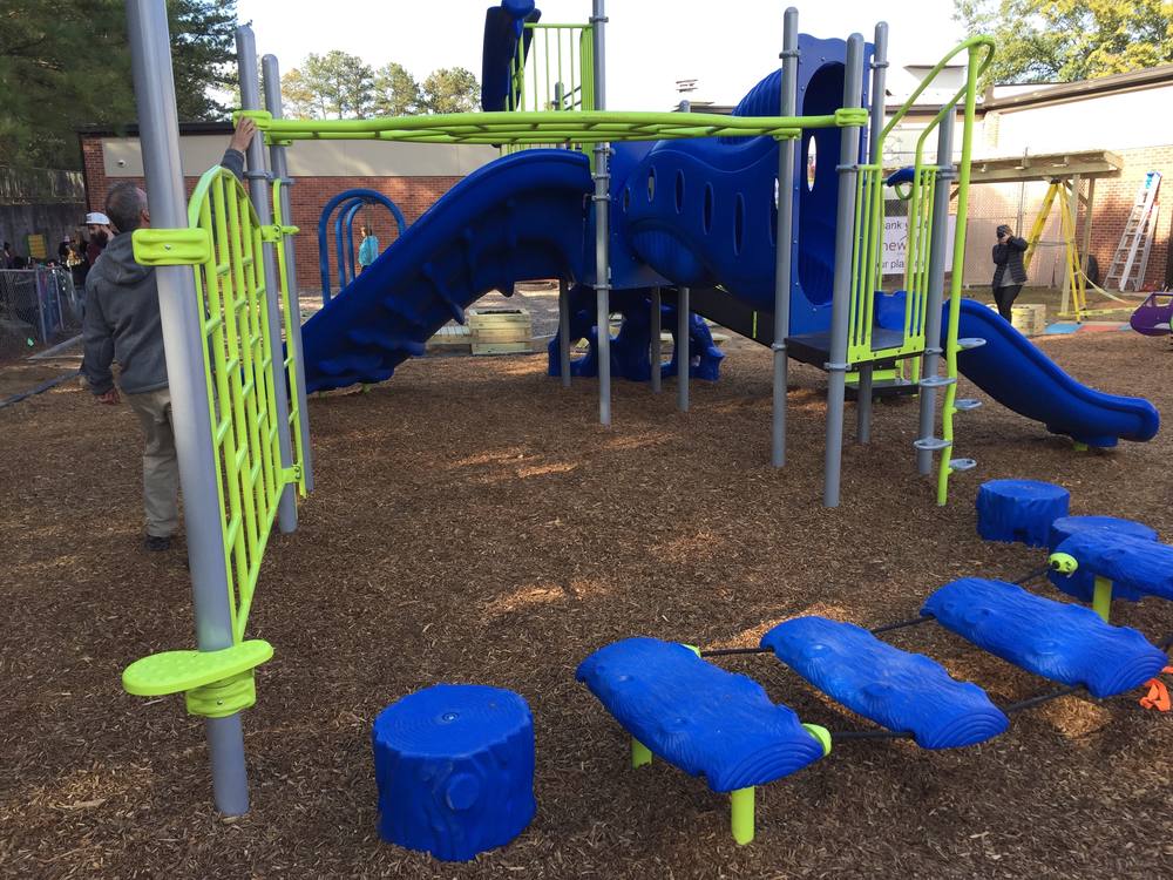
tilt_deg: -12.7
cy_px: 440
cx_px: 586
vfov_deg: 48.2
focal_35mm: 29
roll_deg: +1.8
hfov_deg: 61.7
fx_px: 983
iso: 32
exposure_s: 1/344
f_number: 2.2
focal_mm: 4.15
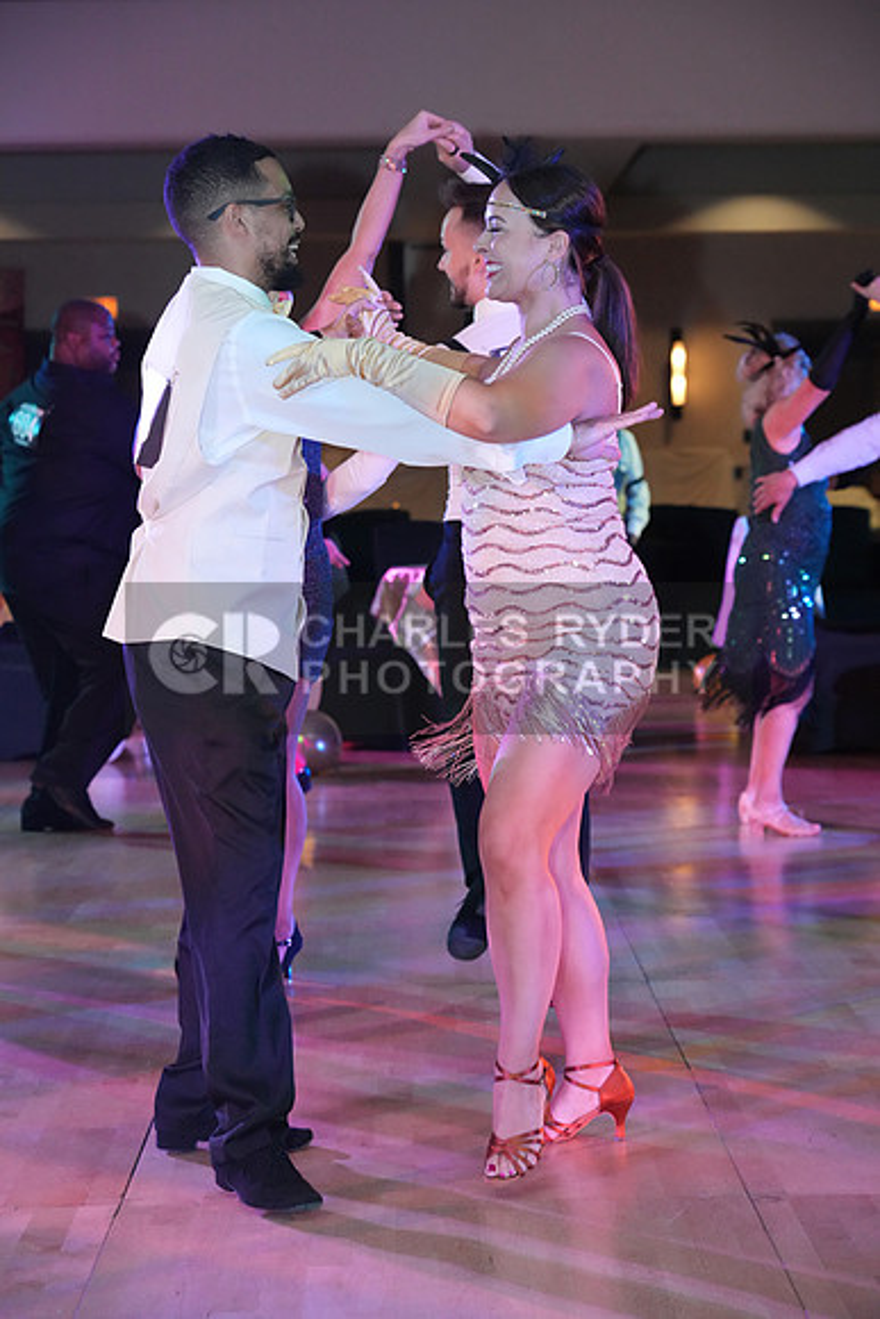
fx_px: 2858
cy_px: 660
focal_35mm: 78
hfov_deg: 17.5
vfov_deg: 26.0
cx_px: 440
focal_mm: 78
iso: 6400
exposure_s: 1/250
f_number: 5
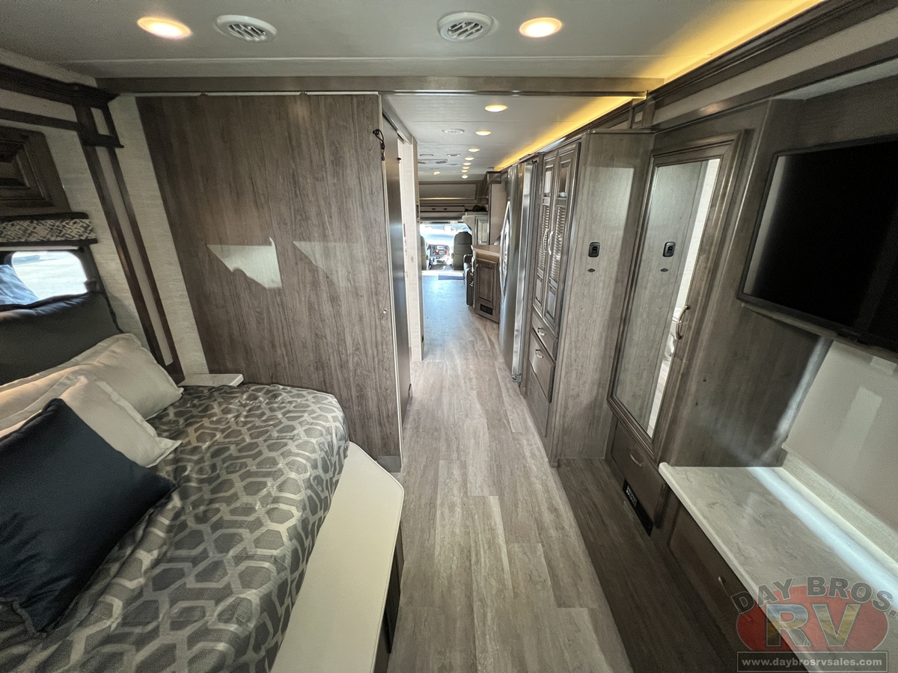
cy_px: 336
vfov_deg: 89.9
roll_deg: -0.8
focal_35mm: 13
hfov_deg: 106.2
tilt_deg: -23.6
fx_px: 337
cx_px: 449
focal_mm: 1.57
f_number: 1.8
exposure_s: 1/60
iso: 250
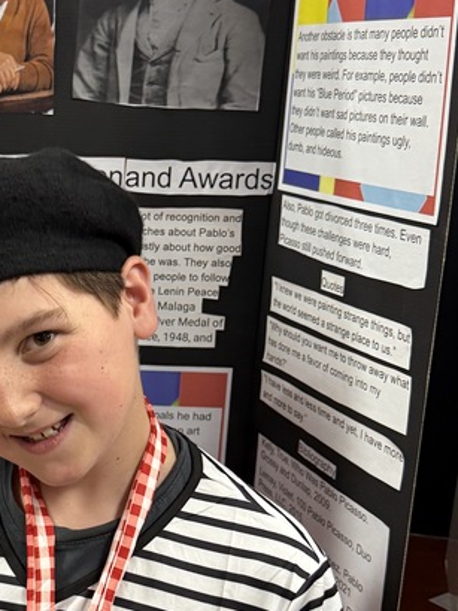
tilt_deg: -15.2
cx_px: 39
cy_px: 350
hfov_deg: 23.7
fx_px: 1060
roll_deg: -2.2
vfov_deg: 32.1
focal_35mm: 60
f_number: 1.78
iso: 250
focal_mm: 6.76
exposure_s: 1/60
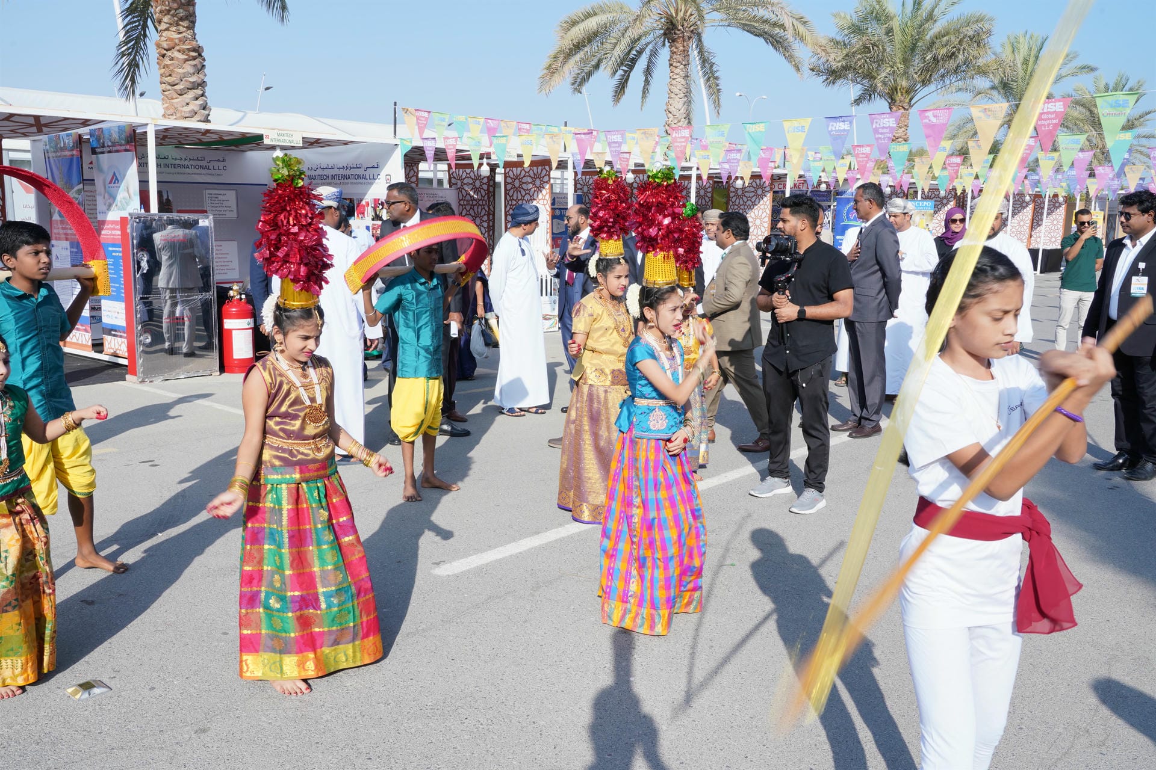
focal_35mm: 30
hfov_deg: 61.9
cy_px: 385
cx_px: 578
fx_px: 963
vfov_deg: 43.6
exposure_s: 1/100
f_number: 14
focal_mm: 30
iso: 125
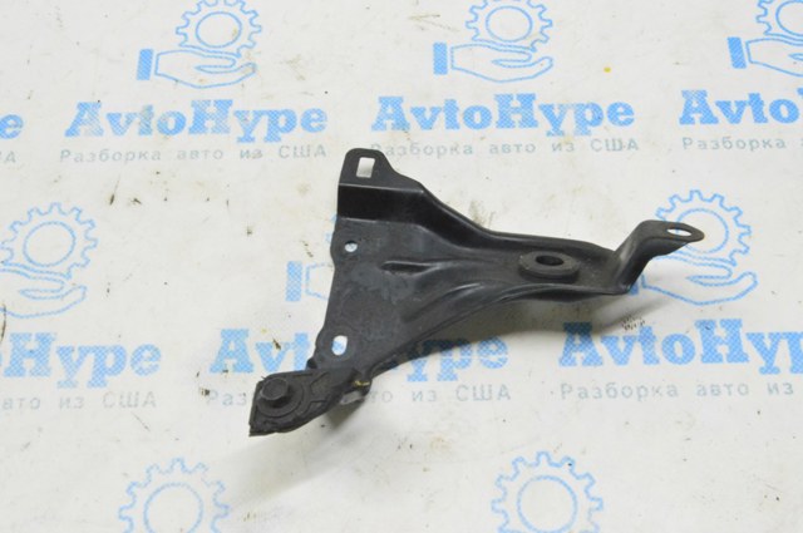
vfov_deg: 29.8
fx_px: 1002
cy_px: 266
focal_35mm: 45
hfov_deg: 43.7
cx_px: 402
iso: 6400
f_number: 20
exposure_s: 1/15
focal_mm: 30
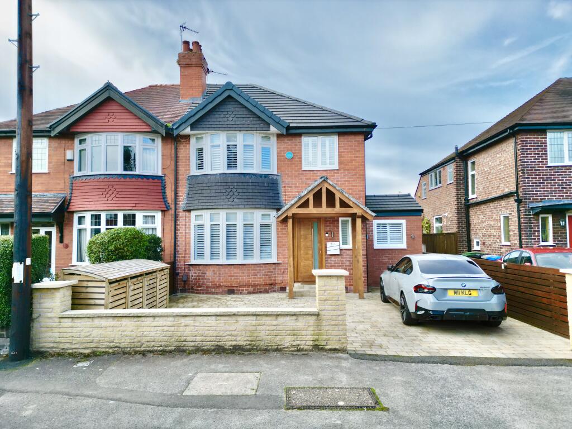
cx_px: 286
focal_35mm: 24
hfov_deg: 71.6
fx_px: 397
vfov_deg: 56.8
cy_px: 214
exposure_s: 1/1000
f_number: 1.7
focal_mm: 6.72
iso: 140
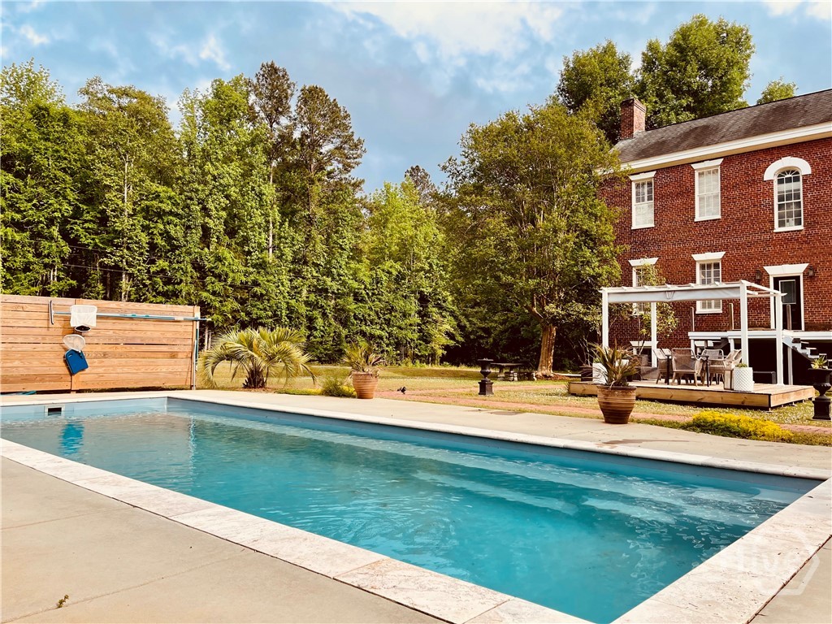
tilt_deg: +2.6
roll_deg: -0.8
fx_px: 601
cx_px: 416
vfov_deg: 54.9
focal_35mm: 25
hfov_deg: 69.4
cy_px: 312
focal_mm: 5.1
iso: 32
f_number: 1.6
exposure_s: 1/1279
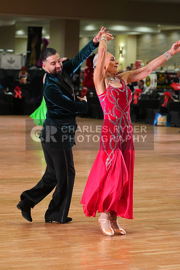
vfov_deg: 16.5
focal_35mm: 124
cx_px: 90
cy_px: 135
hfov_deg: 11.1
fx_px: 929
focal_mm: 124
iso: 3200
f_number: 5
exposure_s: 1/200
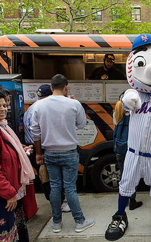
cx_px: 152
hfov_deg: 30.3
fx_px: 257
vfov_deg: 50.4
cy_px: 125
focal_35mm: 39
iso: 200
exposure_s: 1/250
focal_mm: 24
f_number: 4
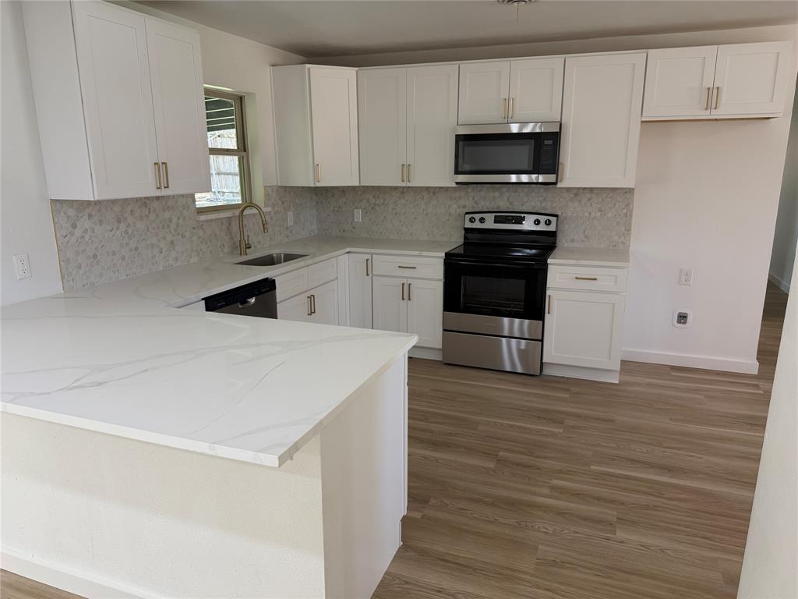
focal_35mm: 24
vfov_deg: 56.8
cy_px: 300
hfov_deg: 71.6
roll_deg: +0.3
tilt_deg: -13.8
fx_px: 553
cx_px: 399
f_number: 1.78
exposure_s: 1/120
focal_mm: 6.76
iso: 160
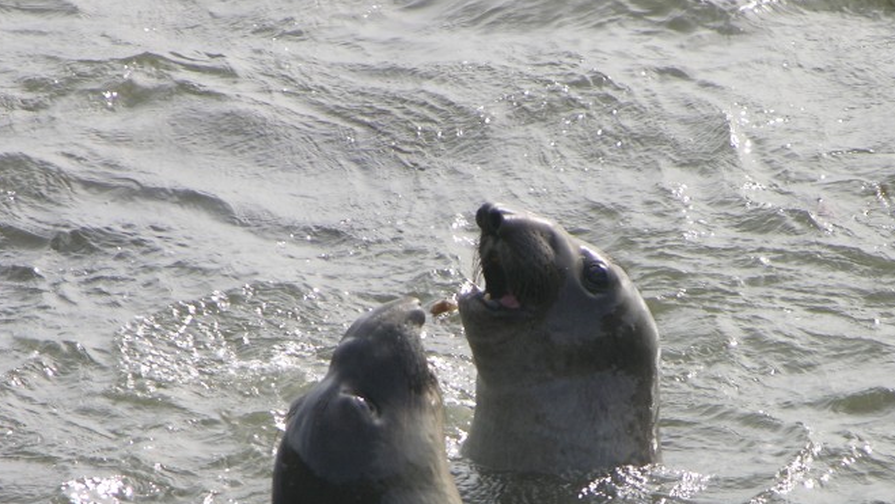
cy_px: 496
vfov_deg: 2.6
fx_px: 11251
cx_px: 546
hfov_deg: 4.6
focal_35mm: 474
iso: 50
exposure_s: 1/177
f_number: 4.7
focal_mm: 71.2
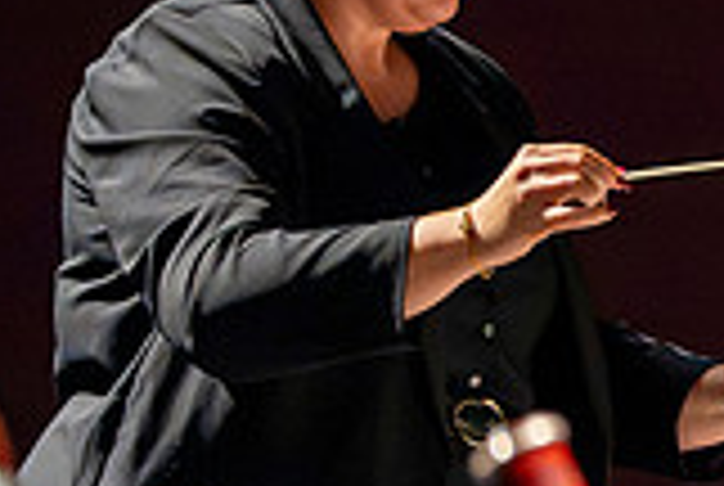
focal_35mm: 611
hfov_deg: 3.4
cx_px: 1138
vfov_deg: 2.3
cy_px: 304
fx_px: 12310
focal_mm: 170
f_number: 2.8
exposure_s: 1/640
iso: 12800
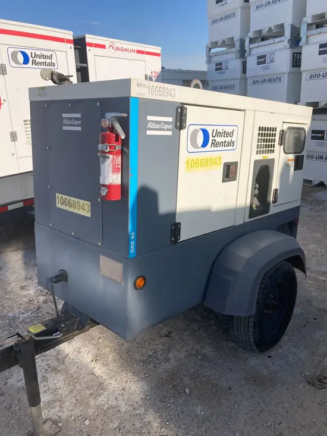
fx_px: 353
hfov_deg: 49.8
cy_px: 218
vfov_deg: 63.4
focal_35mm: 28
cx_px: 164
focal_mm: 3.99
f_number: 1.8
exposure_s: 1/2703
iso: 20
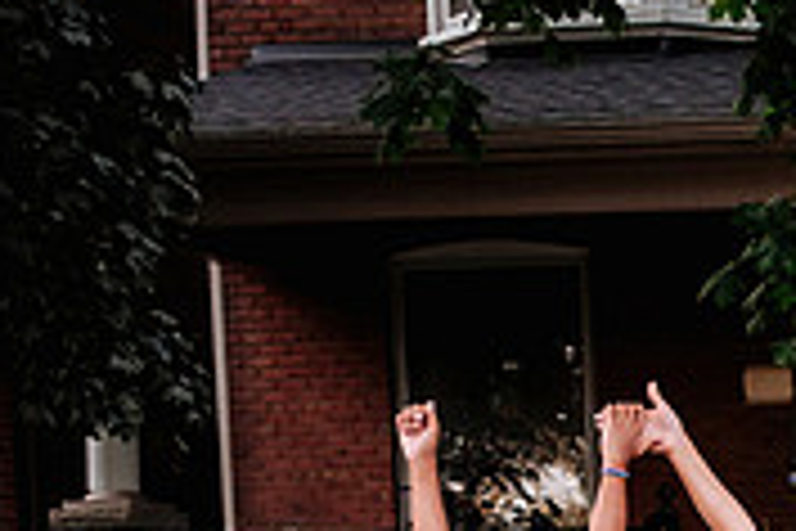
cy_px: 925
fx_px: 2123
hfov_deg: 18.5
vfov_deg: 13.0
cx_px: 1244
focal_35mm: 96
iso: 800
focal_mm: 16
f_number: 2.8
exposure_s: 1/250
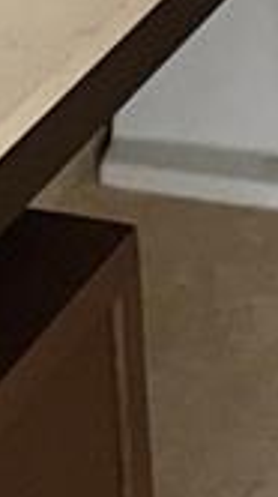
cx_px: 143
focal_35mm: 205
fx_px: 2695
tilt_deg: -10.3
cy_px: -482
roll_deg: +2.5
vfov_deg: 9.8
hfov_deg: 5.9
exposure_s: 1/57
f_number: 1.6
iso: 500
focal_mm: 4.2
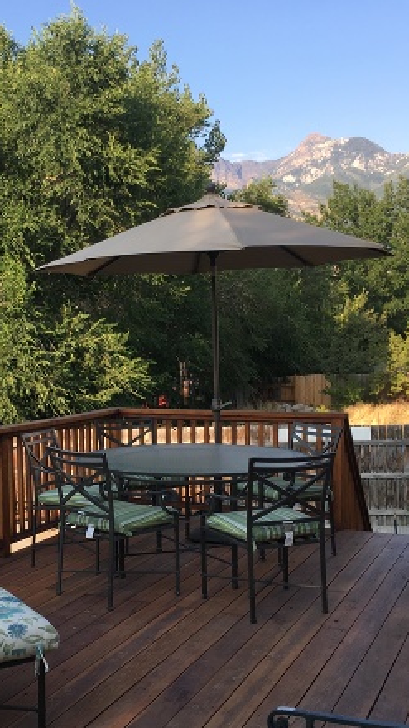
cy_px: 387
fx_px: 888
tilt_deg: -3.6
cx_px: 103
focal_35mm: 46
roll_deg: +0.9
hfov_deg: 25.6
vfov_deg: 44.6
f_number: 2.2
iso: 25
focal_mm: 4.15
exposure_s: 1/418
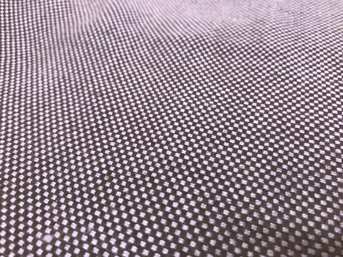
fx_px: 277
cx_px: 172
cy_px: 128
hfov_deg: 63.4
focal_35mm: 28
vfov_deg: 49.7
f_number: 1.8
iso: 40
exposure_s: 1/24
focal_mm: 3.99
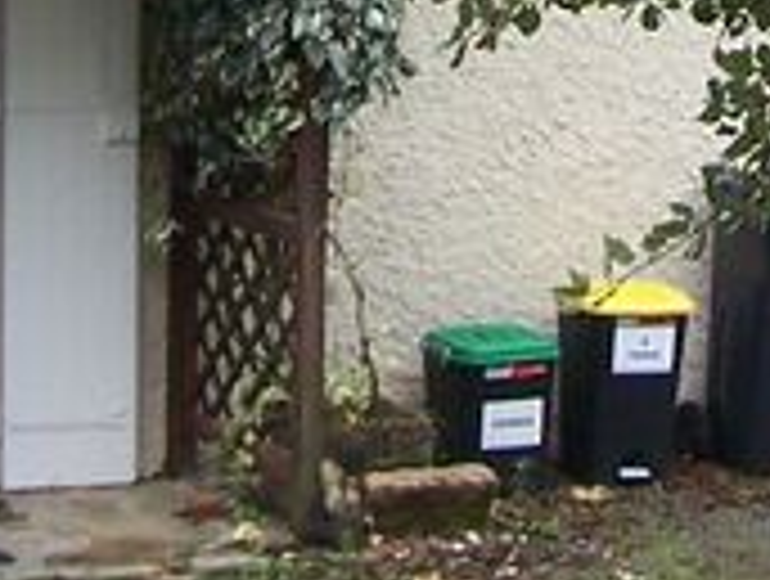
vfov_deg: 6.6
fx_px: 4949
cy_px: -416
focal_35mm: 222
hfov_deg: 8.9
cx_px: 432
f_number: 2.8
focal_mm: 6.3
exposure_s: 1/50
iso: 80
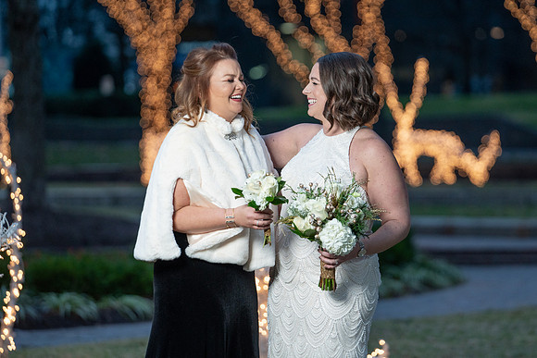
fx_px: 2984
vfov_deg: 6.9
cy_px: 179
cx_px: 268
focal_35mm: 200
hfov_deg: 10.3
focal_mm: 200
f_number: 4
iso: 1600
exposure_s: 1/250
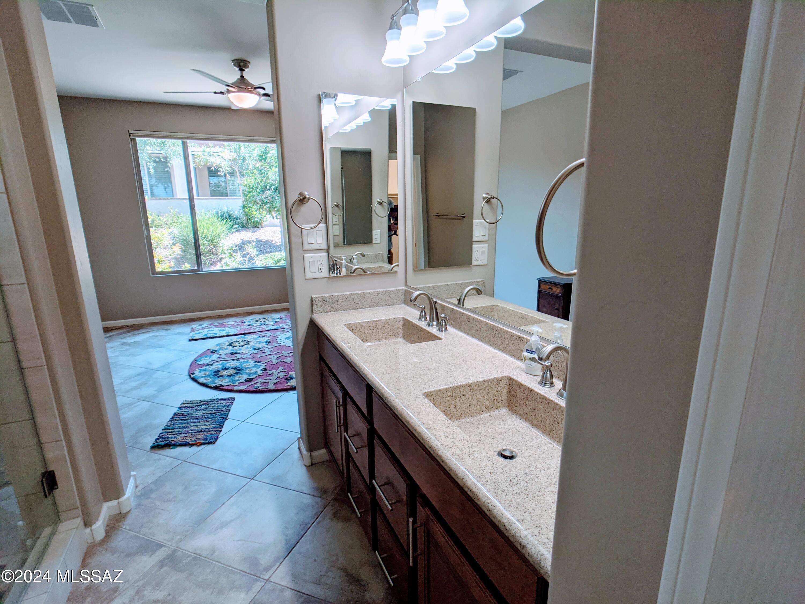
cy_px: 302
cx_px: 402
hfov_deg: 65.3
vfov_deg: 51.4
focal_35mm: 27
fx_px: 628
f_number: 1.73
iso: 43
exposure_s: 1/173
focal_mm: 4.38
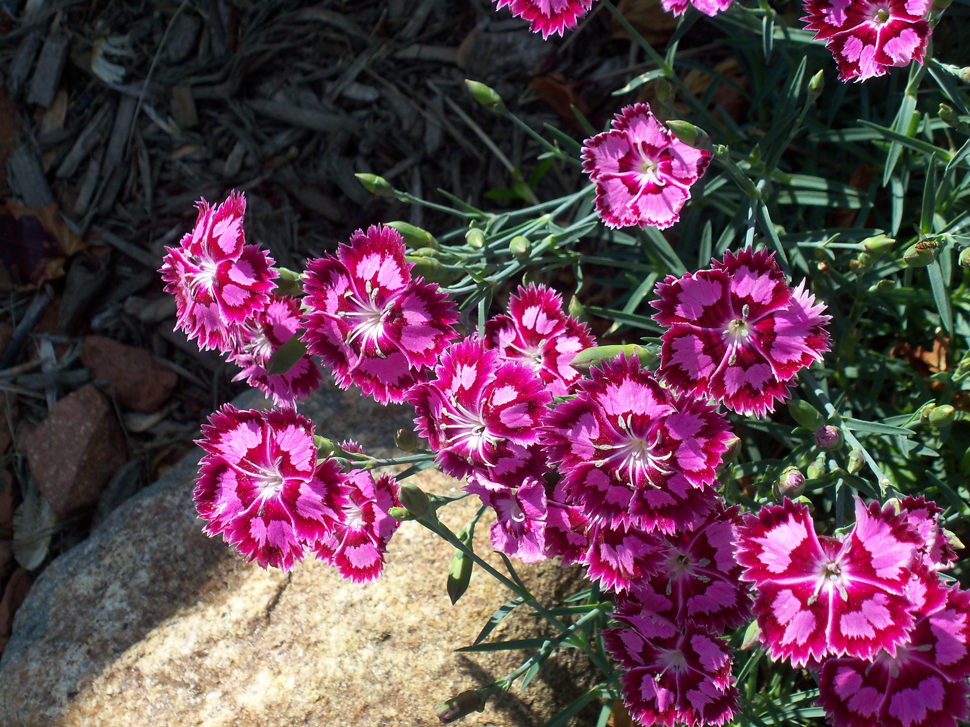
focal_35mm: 63
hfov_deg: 30.7
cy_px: 364
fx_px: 1765
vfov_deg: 23.3
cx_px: 485
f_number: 4.7
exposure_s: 1/250
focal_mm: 11.2
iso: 80
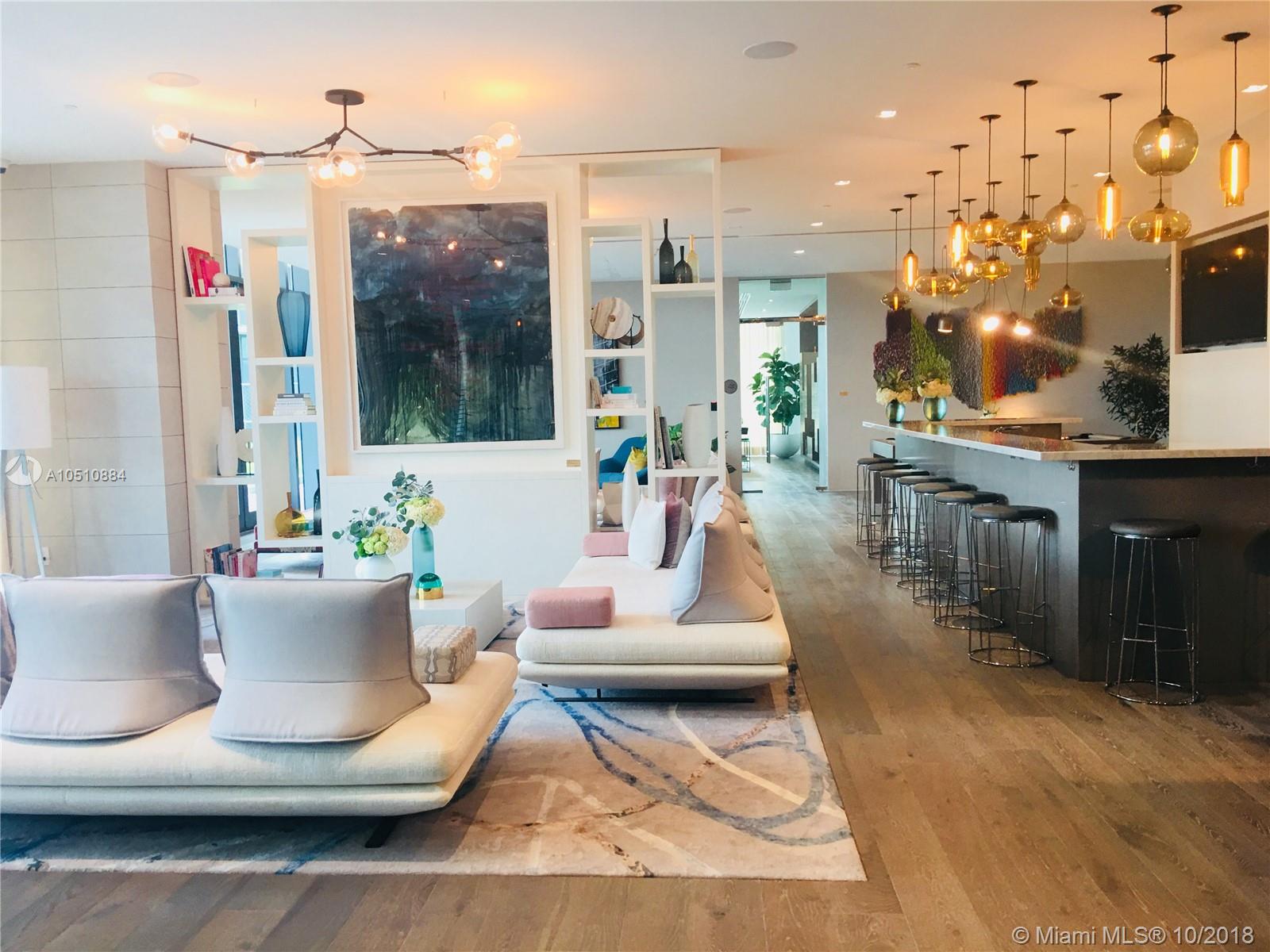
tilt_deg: -2.4
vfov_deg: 48.2
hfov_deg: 61.7
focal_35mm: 29
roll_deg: -0.1
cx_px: 635
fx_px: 1064
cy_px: 476
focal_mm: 4.15
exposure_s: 1/15
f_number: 2.2
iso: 25
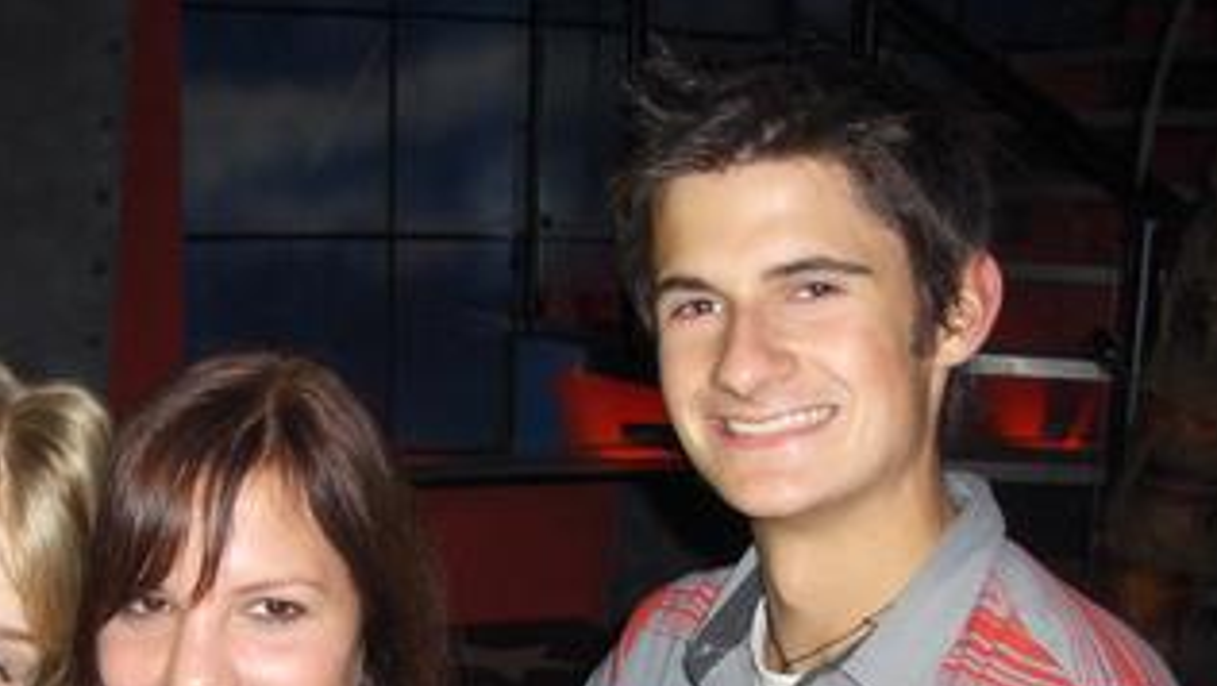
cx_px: 339
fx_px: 1840
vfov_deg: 20.5
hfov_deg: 35.9
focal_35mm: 57
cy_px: 674
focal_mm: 5.8
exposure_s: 1/60
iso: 100
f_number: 2.6
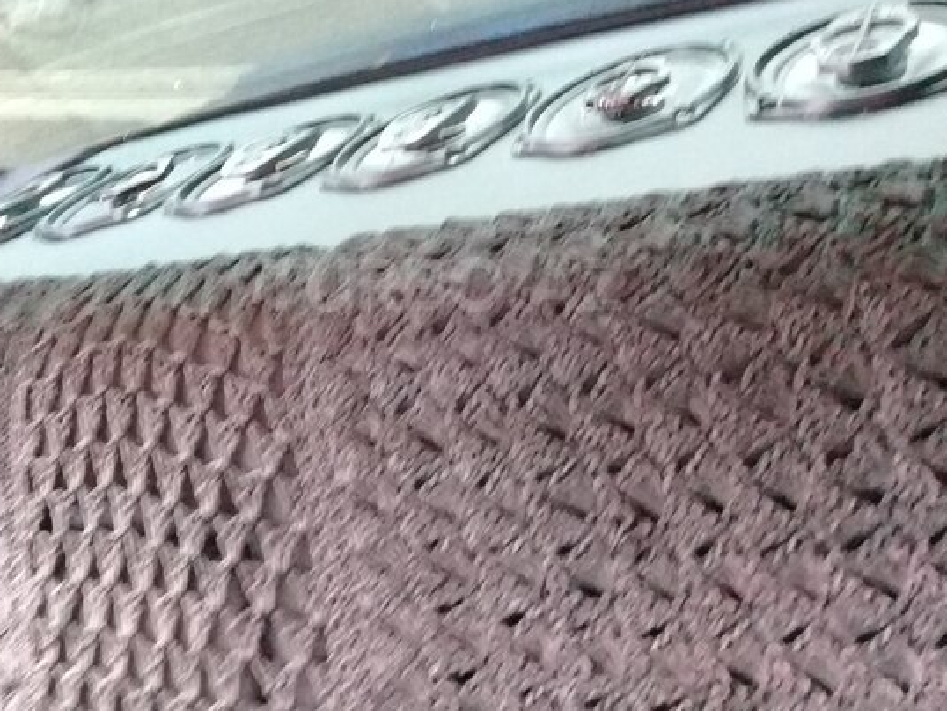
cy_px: 284
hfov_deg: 48.9
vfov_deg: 37.6
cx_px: 442
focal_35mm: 38
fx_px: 1040
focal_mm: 3.3
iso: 1250
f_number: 2.2
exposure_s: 1/17
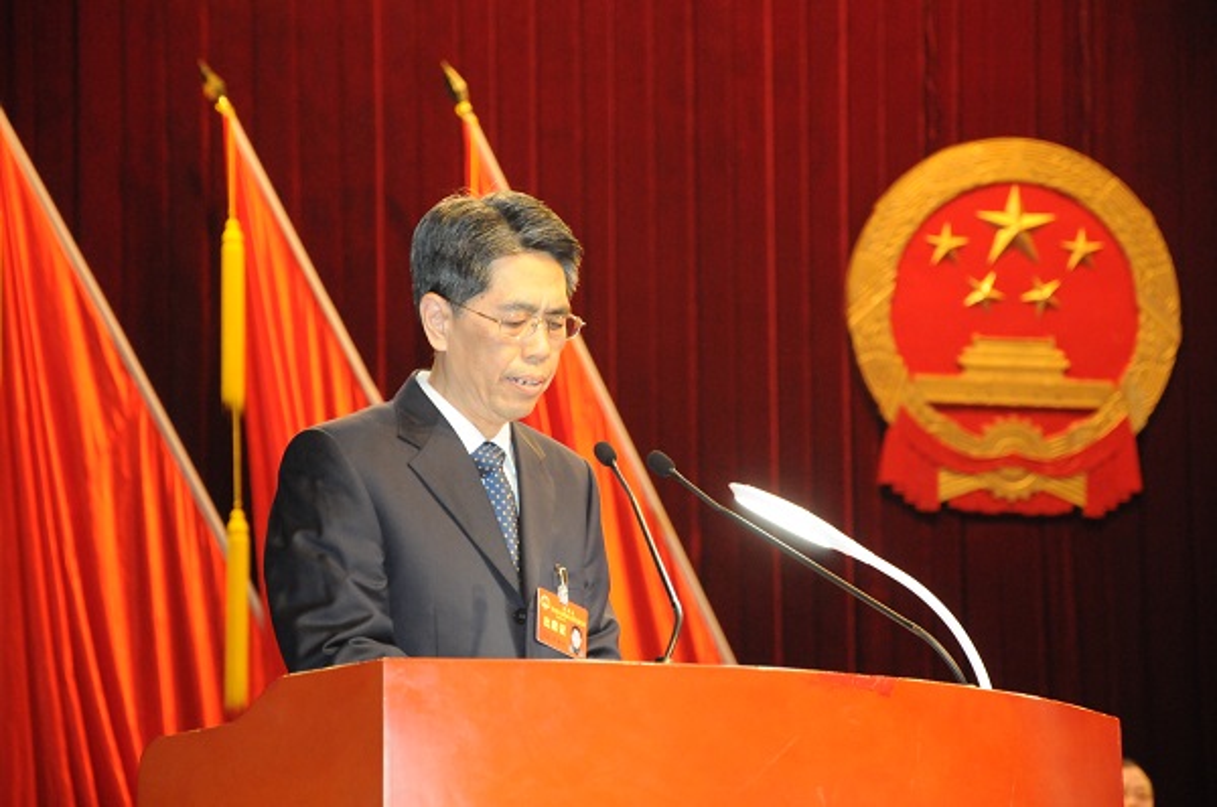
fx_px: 4658
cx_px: 608
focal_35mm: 138
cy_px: 404
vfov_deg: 9.9
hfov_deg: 14.9
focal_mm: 92
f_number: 5.6
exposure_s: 1/60
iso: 2200
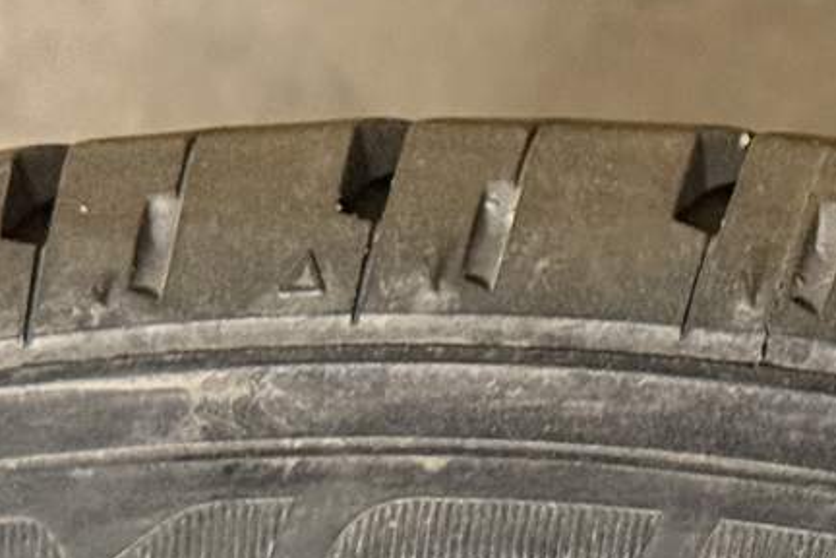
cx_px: 942
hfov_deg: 11.0
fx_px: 4296
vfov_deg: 7.4
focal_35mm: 185
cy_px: 676
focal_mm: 6.76
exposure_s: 1/25
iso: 400
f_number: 1.78
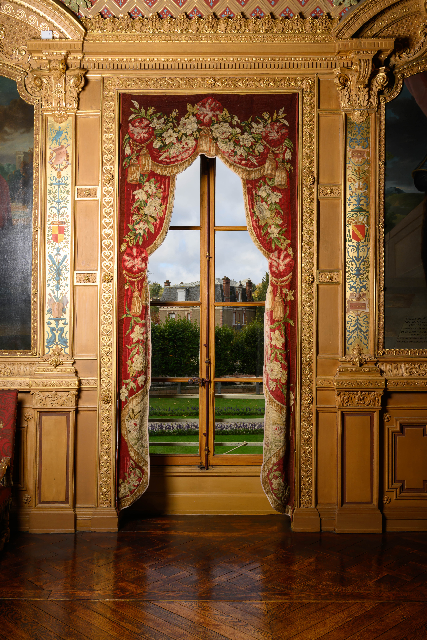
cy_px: 320
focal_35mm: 36
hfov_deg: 36.9
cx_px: 214
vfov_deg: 53.1
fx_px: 640
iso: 125
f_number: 11
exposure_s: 1/160
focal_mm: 36
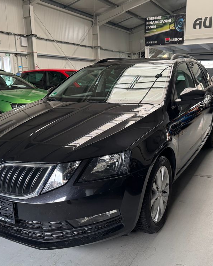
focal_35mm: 32
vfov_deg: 55.7
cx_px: 115
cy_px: 135
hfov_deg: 45.8
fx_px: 252
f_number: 1.78
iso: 250
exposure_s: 1/60
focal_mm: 6.76
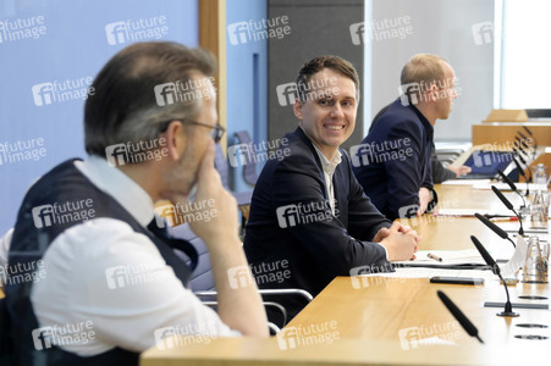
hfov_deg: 20.8
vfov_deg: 13.9
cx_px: 276
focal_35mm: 98
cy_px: 183
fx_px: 1499
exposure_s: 1/400
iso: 4000
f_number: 5.3
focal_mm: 98
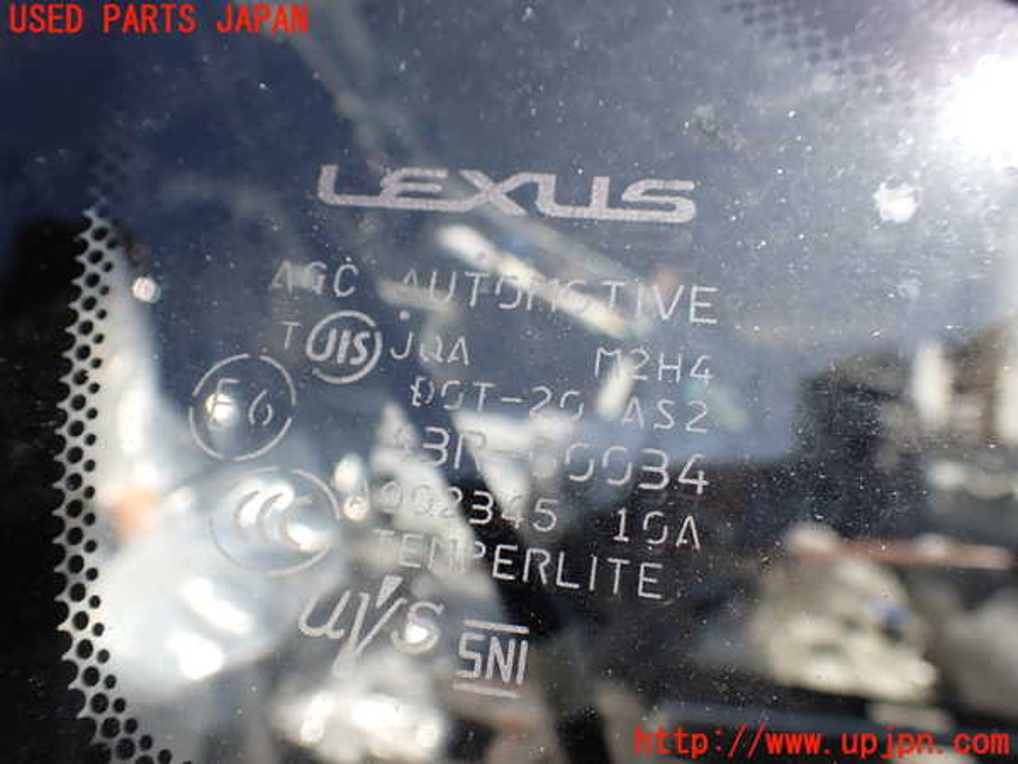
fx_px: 882
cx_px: 509
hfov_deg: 60.0
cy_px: 382
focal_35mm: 30
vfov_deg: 46.8
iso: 100
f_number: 3.2
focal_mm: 5.4
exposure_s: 1/800
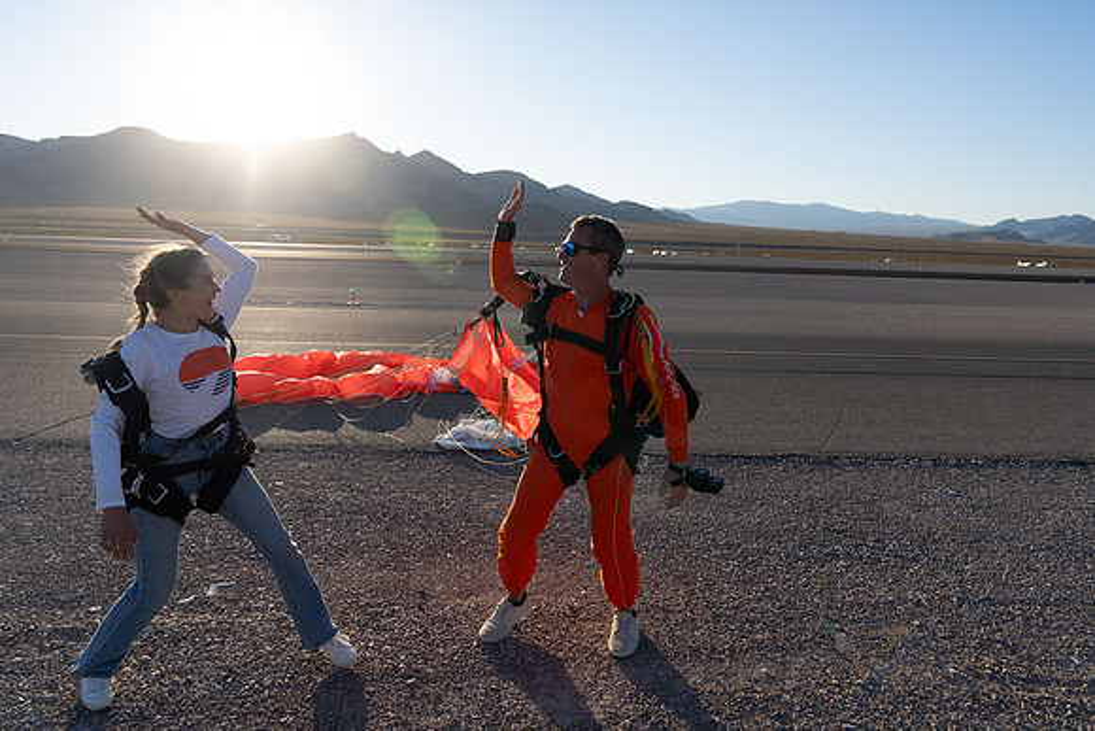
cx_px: 548
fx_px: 730
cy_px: 366
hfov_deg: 73.7
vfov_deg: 53.2
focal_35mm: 24
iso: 800
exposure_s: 1/2000
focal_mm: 24
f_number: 8
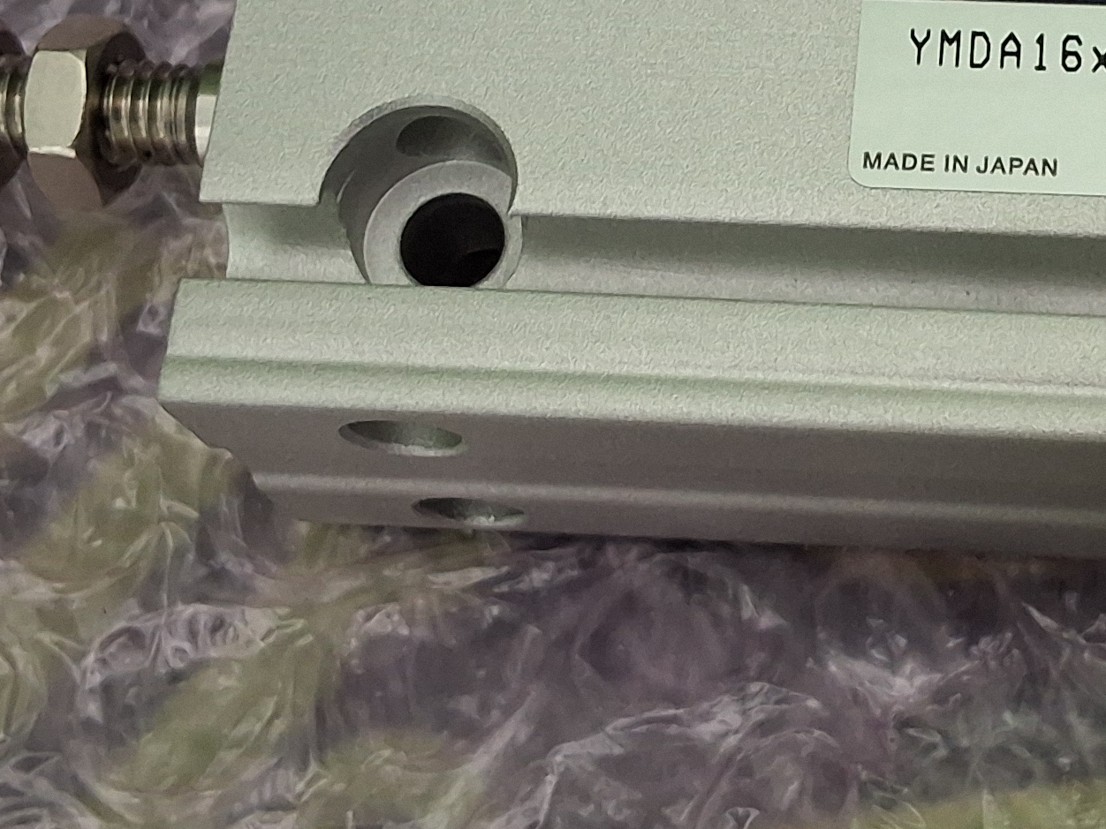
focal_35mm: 73
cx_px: 982
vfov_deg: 19.9
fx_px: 2332
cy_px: 124
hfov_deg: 25.9
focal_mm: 2.91
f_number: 1.9
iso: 320
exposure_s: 1/20
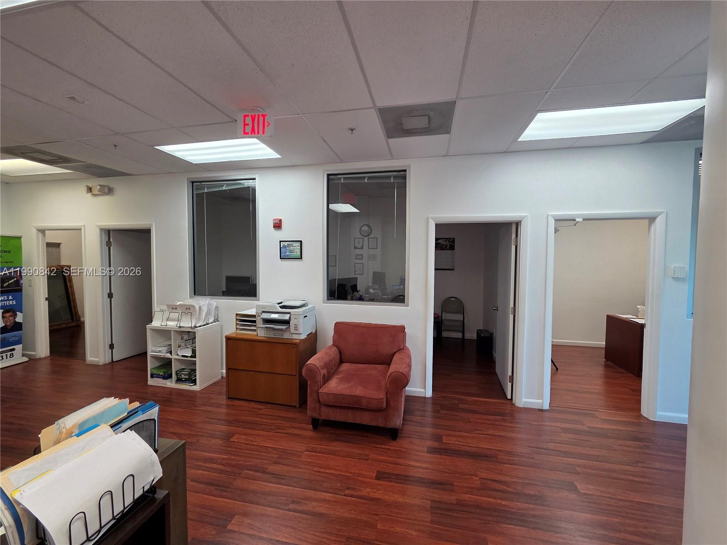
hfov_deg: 106.2
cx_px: 364
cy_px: 272
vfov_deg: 89.9
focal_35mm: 13
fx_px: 273
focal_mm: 2.2
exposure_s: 1/120
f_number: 2.2
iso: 160
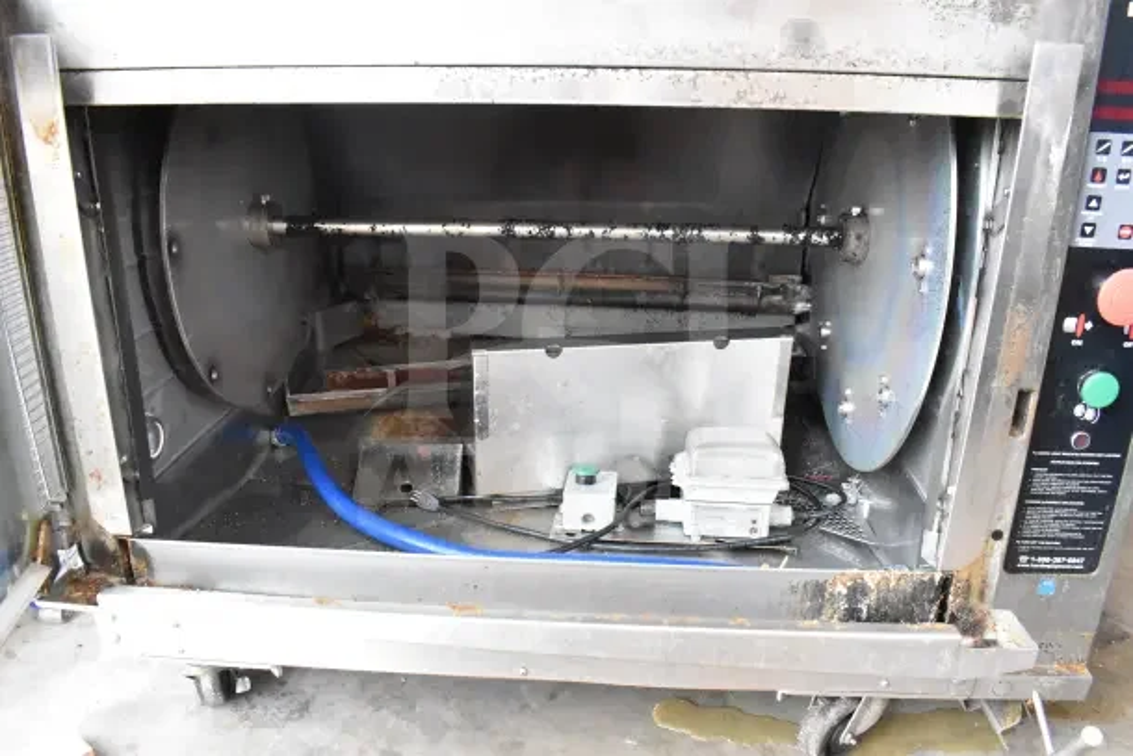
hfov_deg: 67.4
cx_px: 566
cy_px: 378
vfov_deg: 48.0
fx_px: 850
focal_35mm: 27
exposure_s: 1/125
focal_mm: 18
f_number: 5.6
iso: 6400
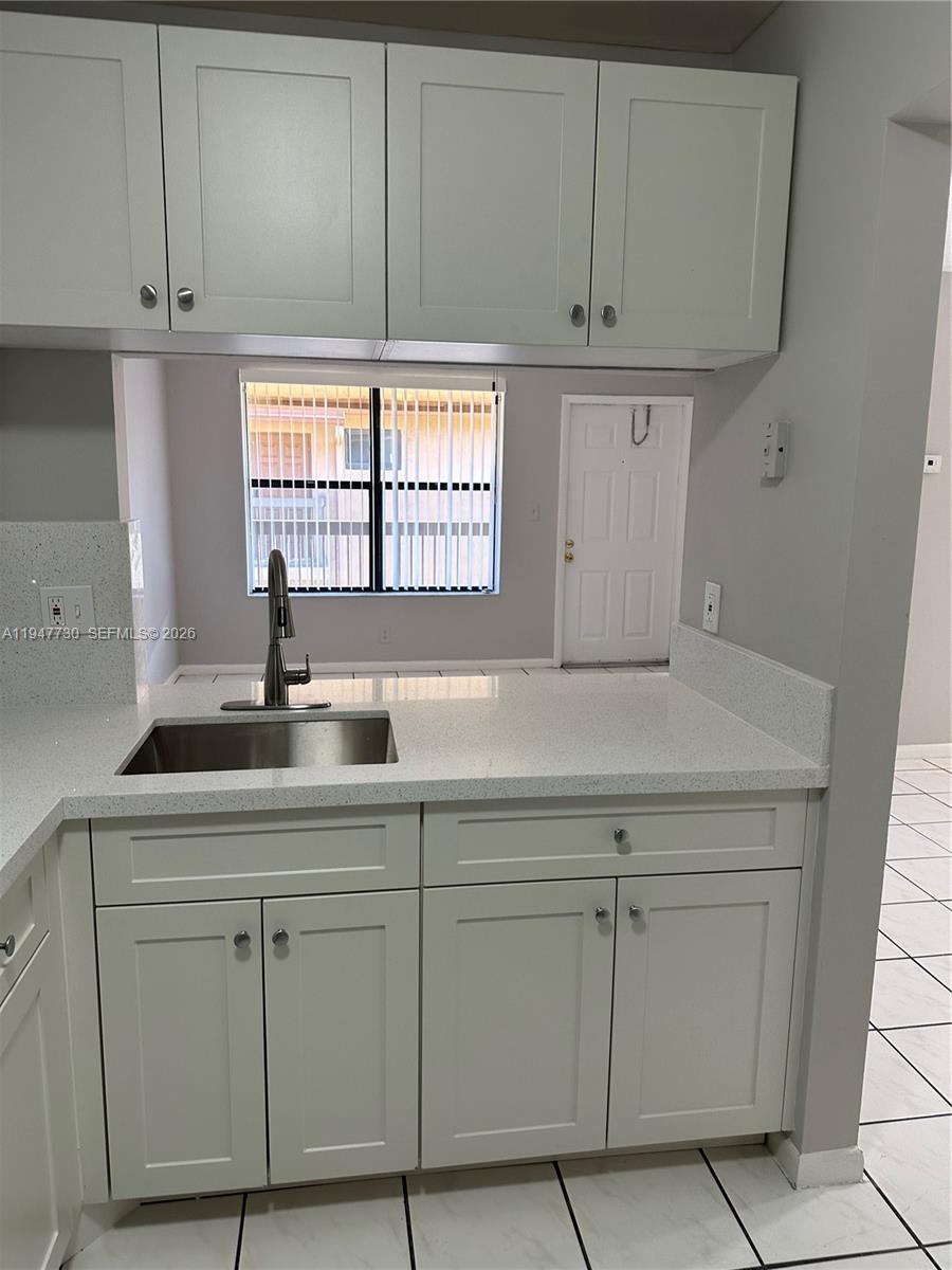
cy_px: 635
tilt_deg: -6.9
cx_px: 476
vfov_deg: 71.6
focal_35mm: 24
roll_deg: -0.7
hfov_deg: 56.8
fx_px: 880
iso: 125
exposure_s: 1/120
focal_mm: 6.86
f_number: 1.78
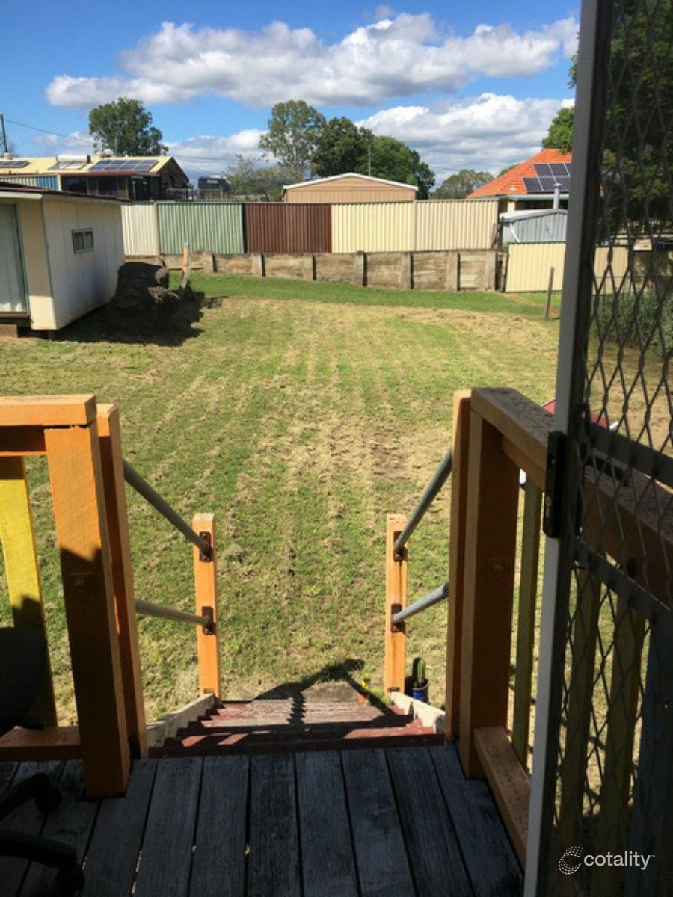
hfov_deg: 48.2
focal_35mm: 29
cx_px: 336
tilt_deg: -15.8
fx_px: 752
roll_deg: -0.9
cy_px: 448
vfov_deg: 61.7
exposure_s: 1/1832
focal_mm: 4.15
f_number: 2.2
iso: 25
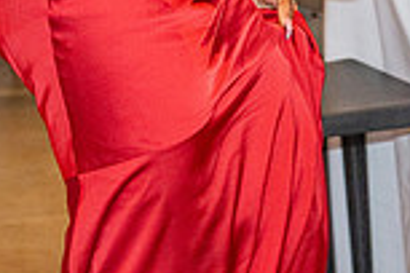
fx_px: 3018
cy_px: -218
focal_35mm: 265
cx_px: 48
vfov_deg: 5.1
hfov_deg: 7.8
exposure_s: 1/200
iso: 2000
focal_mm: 70
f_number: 3.5
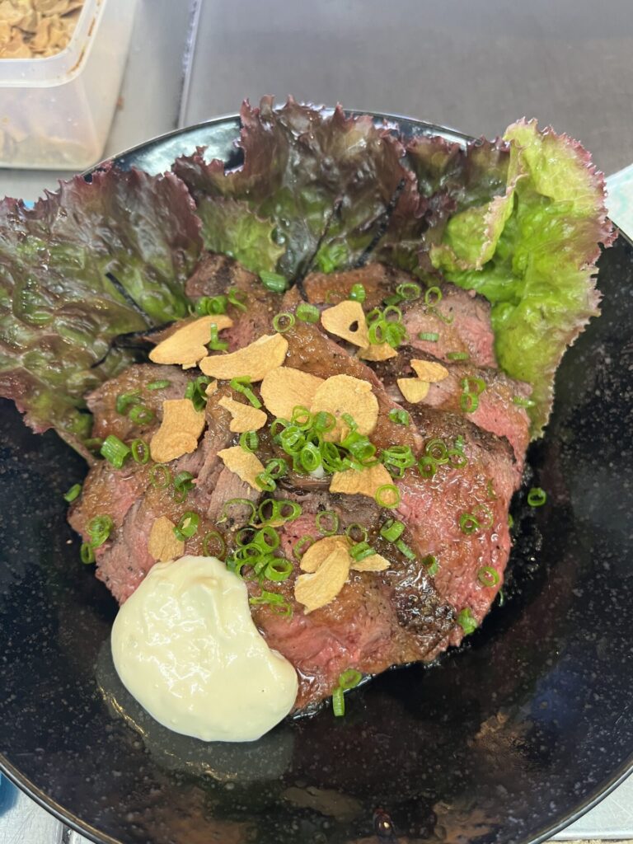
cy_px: 422
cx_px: 316
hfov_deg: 53.1
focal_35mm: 26
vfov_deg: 67.3
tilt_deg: -65.6
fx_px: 634
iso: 125
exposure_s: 1/60
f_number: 1.6
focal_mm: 5.1
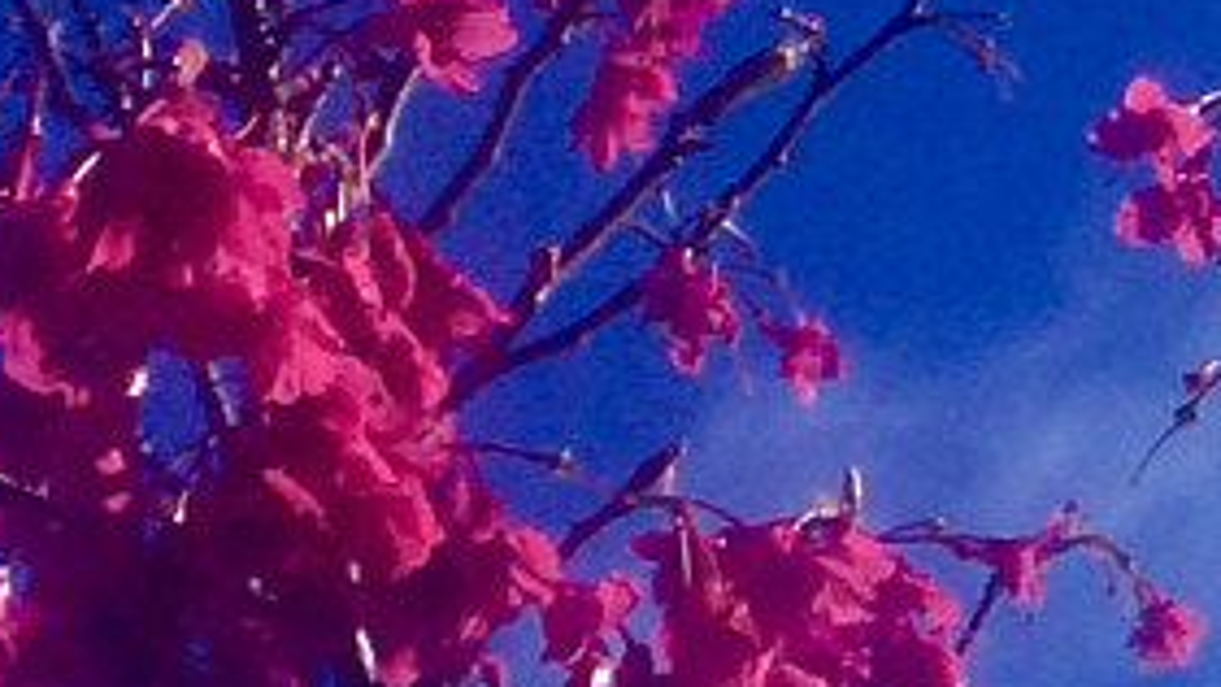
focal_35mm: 180
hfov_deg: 10.4
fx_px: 5827
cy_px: -439
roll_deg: +11.4
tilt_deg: +42.5
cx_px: 2924
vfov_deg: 6.6
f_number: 2.2
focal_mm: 4.15
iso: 32
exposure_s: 1/2564
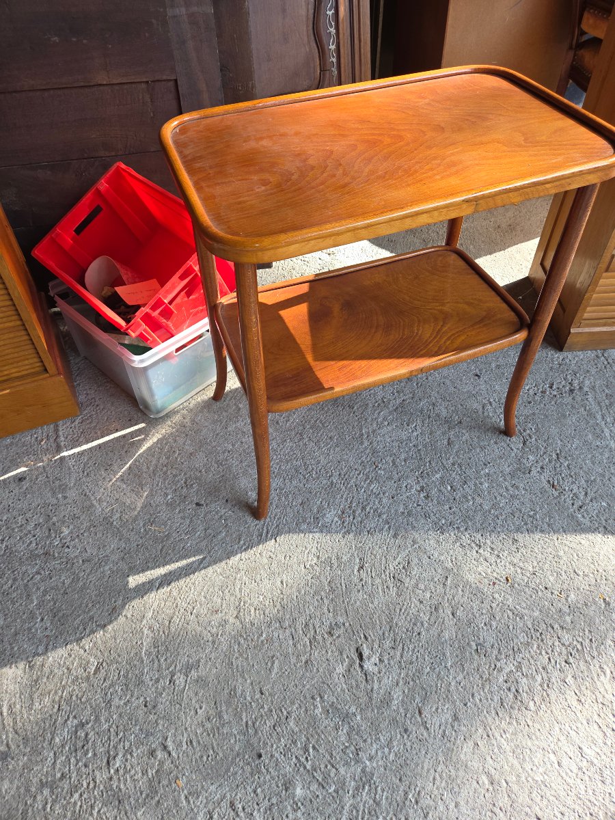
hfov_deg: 58.9
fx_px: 545
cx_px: 308
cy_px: 410
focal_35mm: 23
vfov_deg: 73.9
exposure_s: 1/120
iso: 40
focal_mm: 5.4
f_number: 1.8
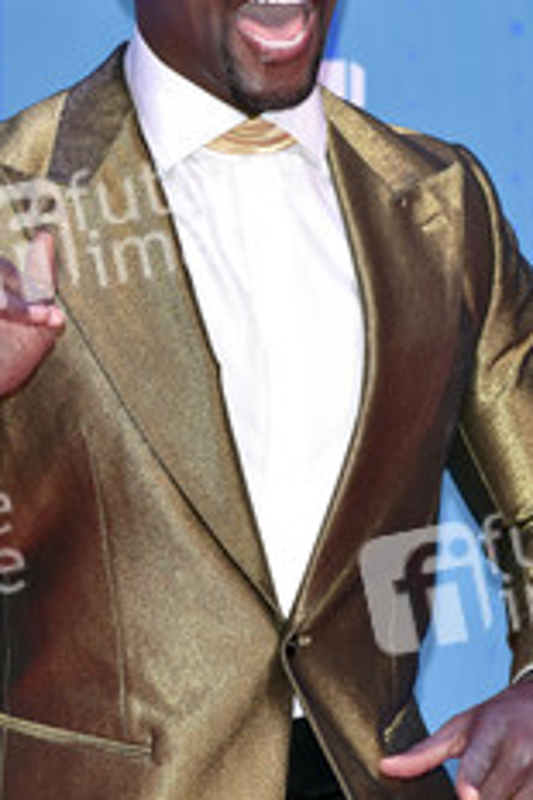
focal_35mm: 344
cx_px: 224
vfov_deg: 6.0
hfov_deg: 4.0
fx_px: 7650
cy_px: 402
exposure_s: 1/250
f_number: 4.5
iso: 2000
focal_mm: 200
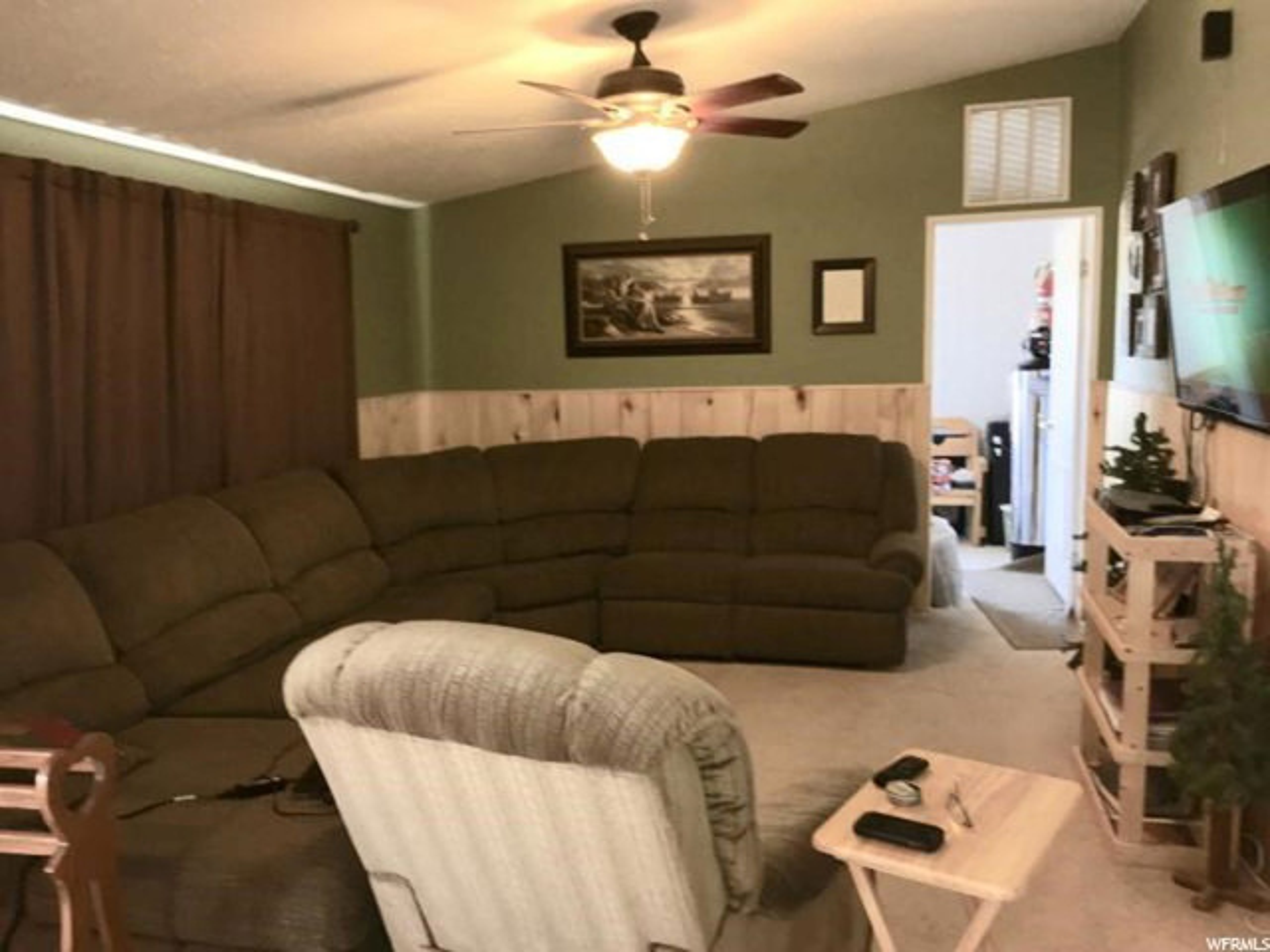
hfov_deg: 61.7
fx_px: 1064
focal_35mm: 29
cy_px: 476
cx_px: 635
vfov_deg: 48.2
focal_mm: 4.15
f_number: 2.2
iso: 40
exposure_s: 1/17
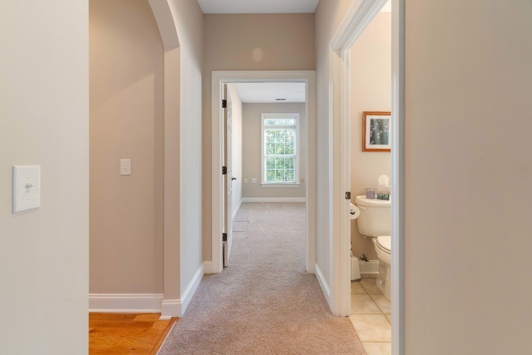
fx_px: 251
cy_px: 178
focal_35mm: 17
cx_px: 266
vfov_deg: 70.4
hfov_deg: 93.3
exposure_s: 1/2
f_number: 8
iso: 500
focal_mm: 17
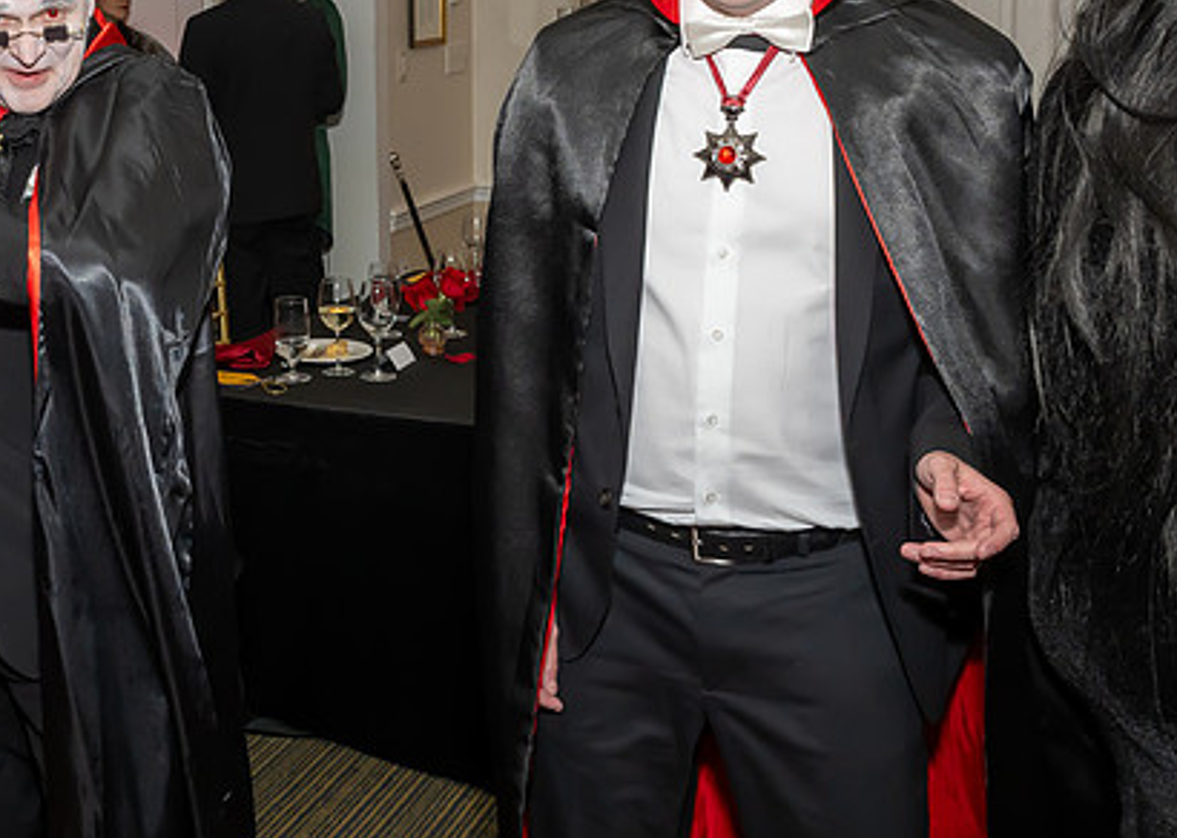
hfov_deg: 40.8
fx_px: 1503
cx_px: 217
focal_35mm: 45
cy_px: 169
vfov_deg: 30.4
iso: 640
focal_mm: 17
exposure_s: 1/250
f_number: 7.1
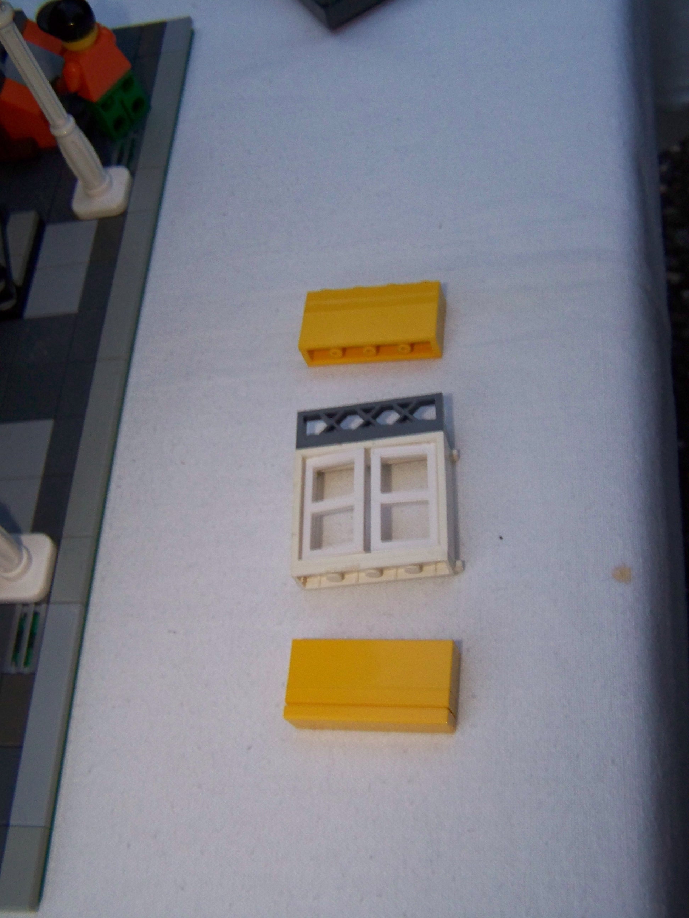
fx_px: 1008
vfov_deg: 49.0
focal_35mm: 38
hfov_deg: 37.7
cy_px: 459
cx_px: 344
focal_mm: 6.3
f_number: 2.8
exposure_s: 1/60
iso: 200
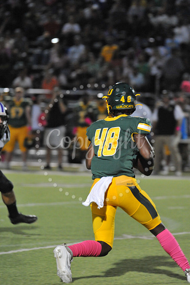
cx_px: 95
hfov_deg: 3.9
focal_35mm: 350
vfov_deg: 5.9
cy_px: 142
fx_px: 2774
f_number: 7.1
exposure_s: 1/200
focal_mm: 350
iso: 6400
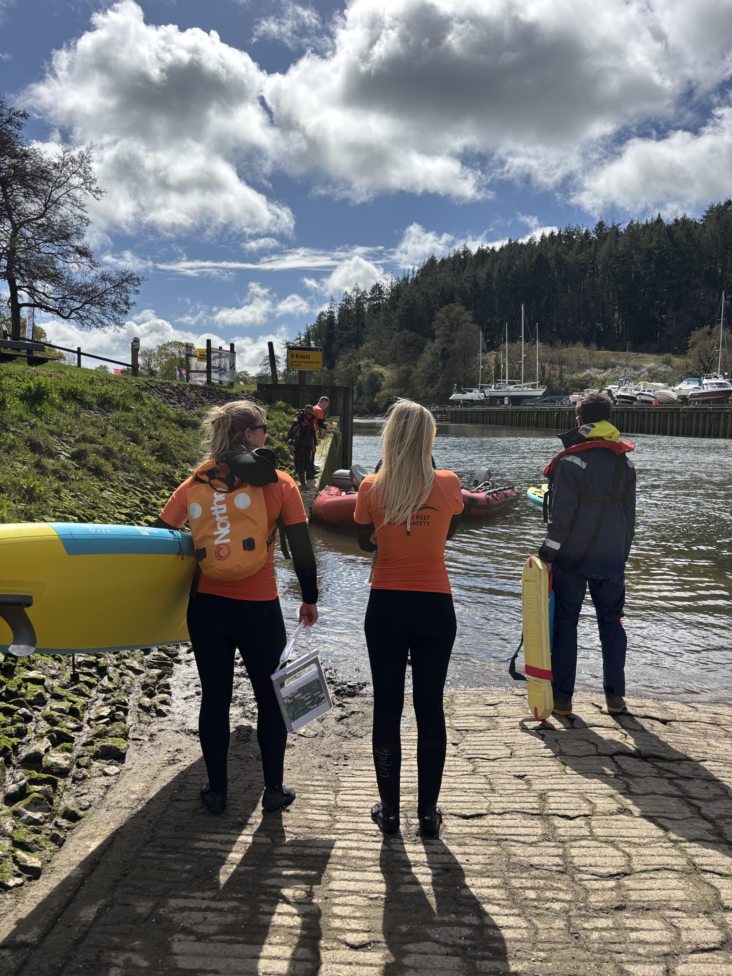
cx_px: 366
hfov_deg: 53.1
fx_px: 733
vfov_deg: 67.3
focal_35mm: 26
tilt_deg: -6.5
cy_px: 488
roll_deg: -1.9
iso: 50
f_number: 1.6
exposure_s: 1/5618
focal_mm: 5.96
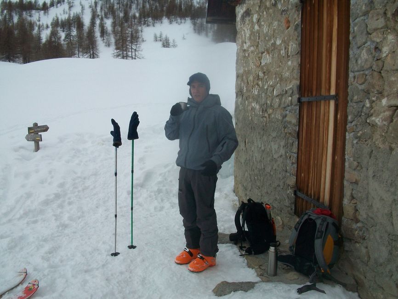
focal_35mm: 34
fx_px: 391
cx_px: 199
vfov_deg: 41.8
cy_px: 150
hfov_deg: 53.9
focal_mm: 5.7
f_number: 5.5
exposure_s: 1/500
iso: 80
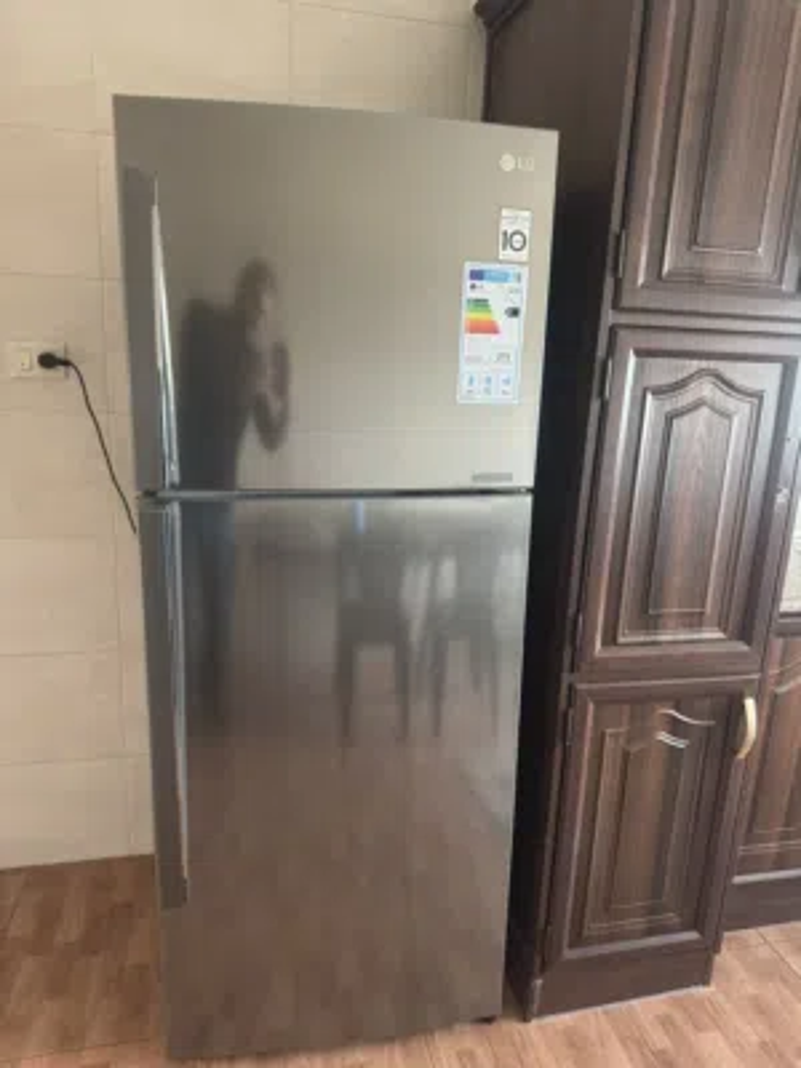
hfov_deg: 56.8
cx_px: 400
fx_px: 740
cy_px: 534
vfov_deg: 71.6
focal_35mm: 24
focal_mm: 6.76
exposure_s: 1/46
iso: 800
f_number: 1.78
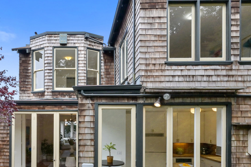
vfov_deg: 49.2
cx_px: 86
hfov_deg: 67.8
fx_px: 181
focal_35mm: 26
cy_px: 100
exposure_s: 1/320
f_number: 11
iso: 800
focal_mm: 14
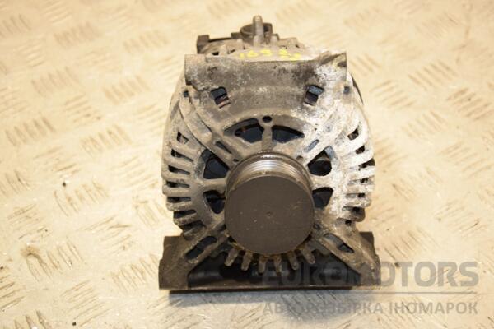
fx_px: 1029
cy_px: 164
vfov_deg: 18.2
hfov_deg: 27.0
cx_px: 247
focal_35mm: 75
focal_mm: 50
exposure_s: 1/200
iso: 800
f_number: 5
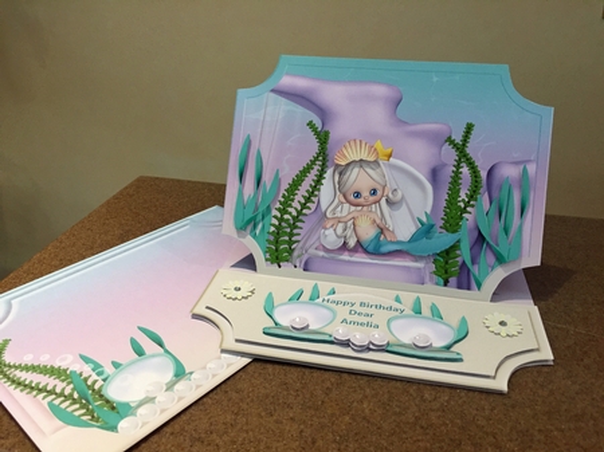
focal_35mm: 29
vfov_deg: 48.2
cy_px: 226
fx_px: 506
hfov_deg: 61.7
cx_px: 302
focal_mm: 4.15
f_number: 2.2
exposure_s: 1/33
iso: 64
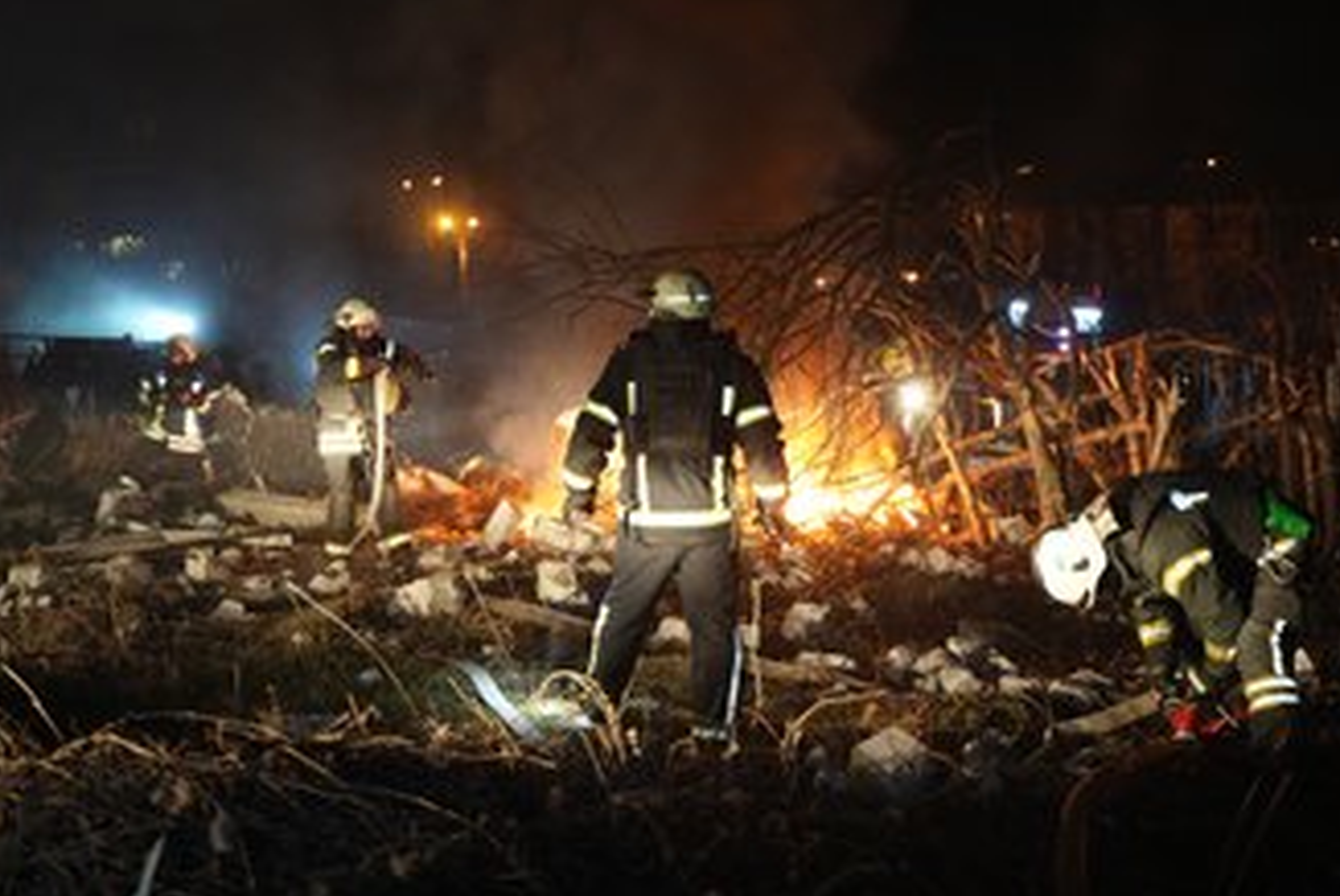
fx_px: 2012
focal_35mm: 54
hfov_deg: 36.8
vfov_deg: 25.1
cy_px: 372
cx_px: 649
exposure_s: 1/50
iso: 4000
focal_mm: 44
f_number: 2.8
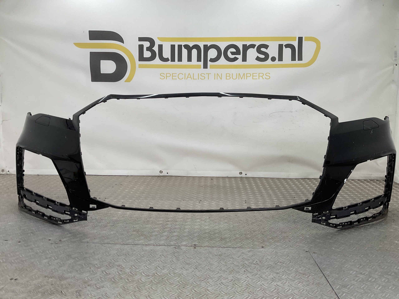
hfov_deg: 61.7
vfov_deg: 48.2
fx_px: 334
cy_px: 150
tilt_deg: -9.1
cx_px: 200
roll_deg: -1.9
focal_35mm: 29
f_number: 1.8
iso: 16
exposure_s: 1/129
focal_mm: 3
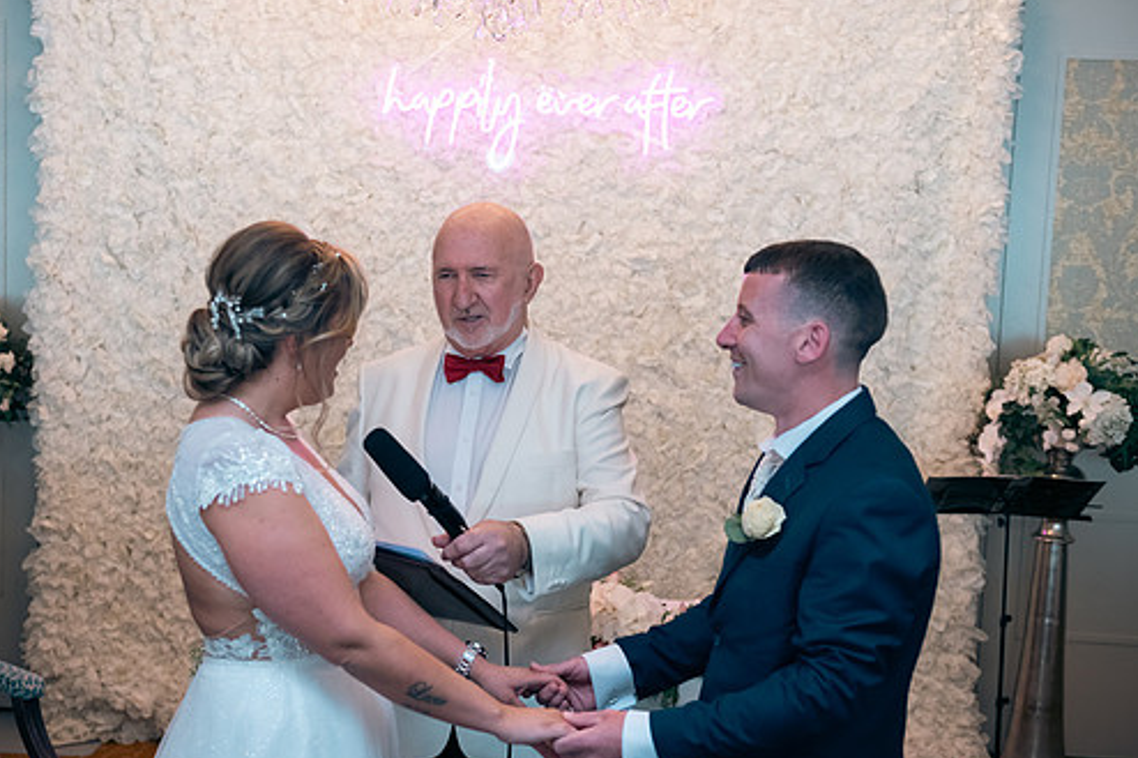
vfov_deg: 28.6
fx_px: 1485
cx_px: 493
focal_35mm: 47
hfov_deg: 41.8
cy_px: 391
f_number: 3.5
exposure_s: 1/160
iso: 640
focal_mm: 40
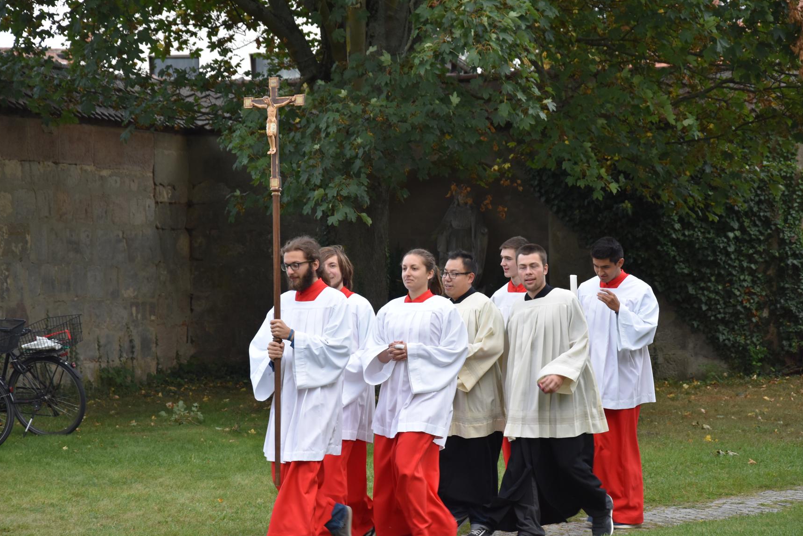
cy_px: 279
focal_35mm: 141
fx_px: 3146
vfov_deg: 9.7
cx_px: 405
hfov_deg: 14.5
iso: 400
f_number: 5.6
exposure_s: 1/125
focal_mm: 90
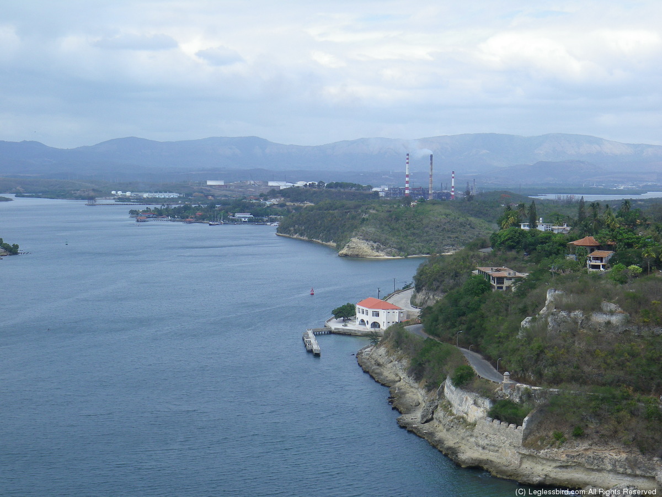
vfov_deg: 24.8
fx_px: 1128
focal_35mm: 59
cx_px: 331
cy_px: 248
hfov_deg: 32.7
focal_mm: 10.4
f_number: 4.5
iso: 80
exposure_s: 1/320
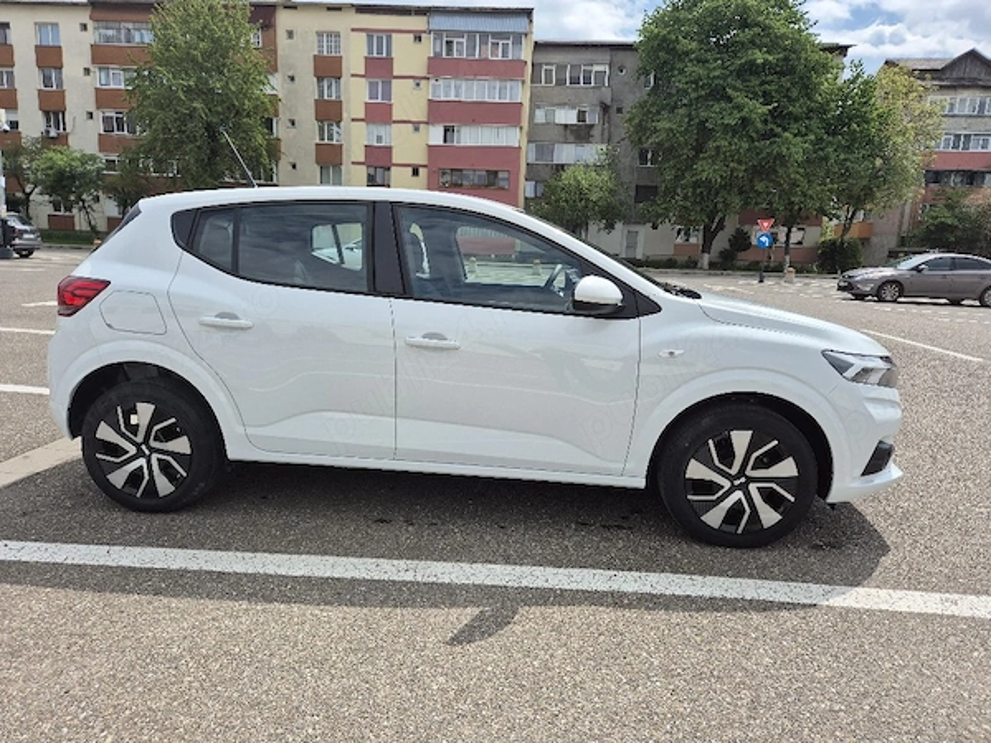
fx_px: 658
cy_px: 372
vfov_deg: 58.9
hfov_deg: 73.9
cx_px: 496
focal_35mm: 23
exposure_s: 1/2500
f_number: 1.8
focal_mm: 5.4
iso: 25
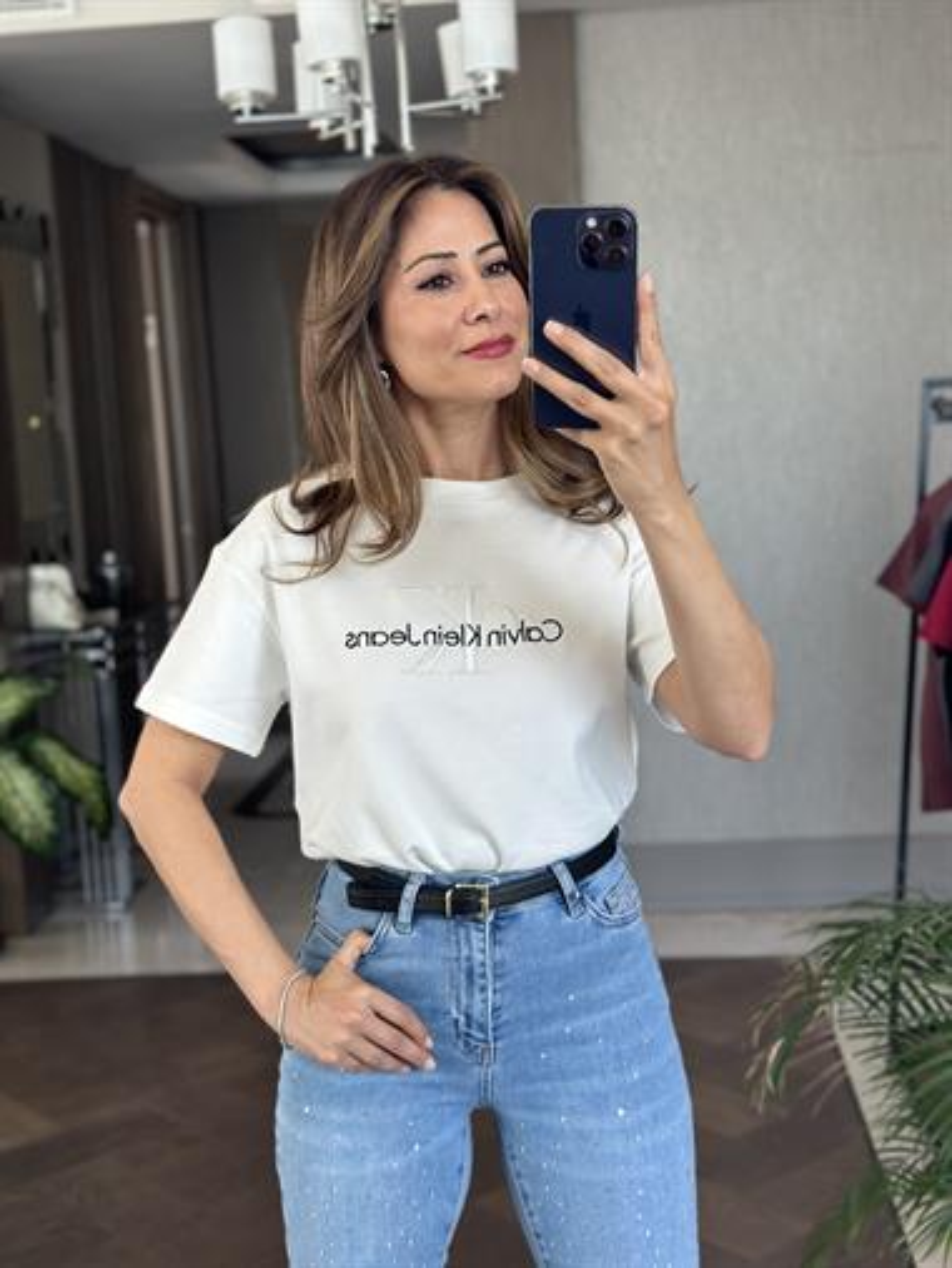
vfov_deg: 39.6
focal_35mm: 48
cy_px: 634
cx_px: 476
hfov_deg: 30.3
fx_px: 1759
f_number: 1.78
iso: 100
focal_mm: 6.86
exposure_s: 1/120
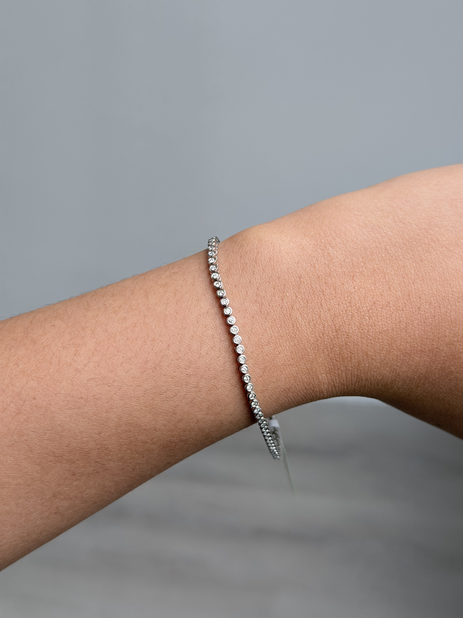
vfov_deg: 39.7
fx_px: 856
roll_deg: +17.9
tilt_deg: -40.8
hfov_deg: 30.3
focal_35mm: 48
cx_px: 232
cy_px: 309
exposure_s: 1/699
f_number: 1.78
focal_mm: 6.76
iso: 64
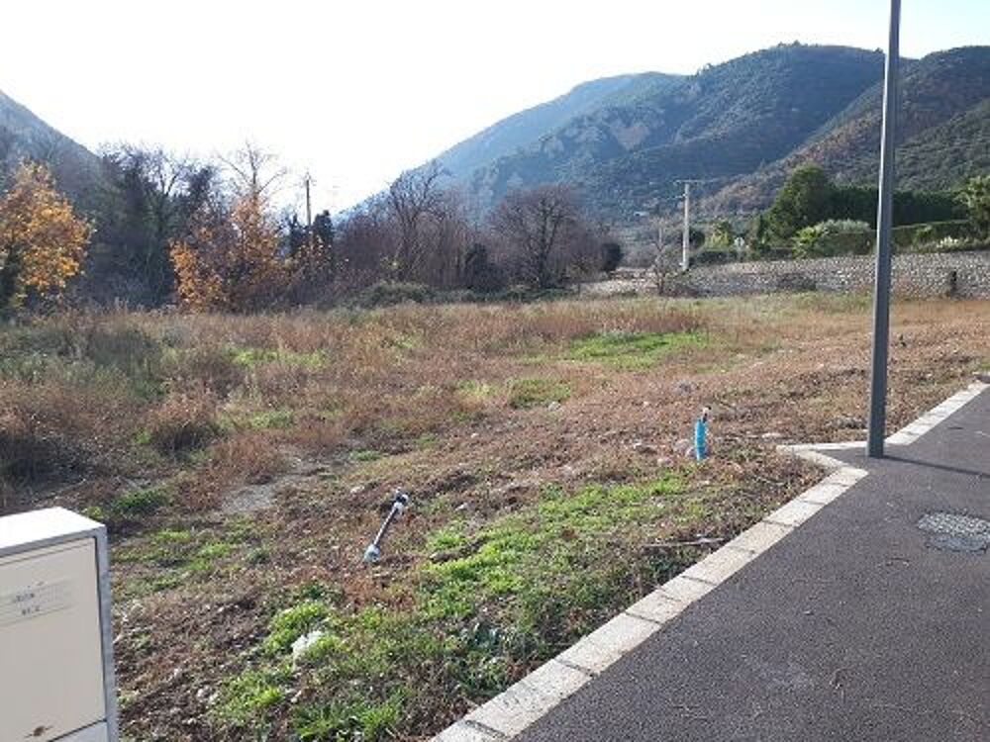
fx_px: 772
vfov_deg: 51.4
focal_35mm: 27
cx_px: 495
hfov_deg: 65.3
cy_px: 371
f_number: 1.9
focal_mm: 3.6
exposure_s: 1/372
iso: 40
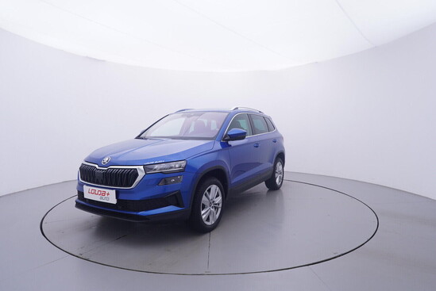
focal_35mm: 22
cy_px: 146
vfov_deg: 56.2
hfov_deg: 77.3
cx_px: 218
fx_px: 273
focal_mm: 15
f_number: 5
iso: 200
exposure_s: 1/80
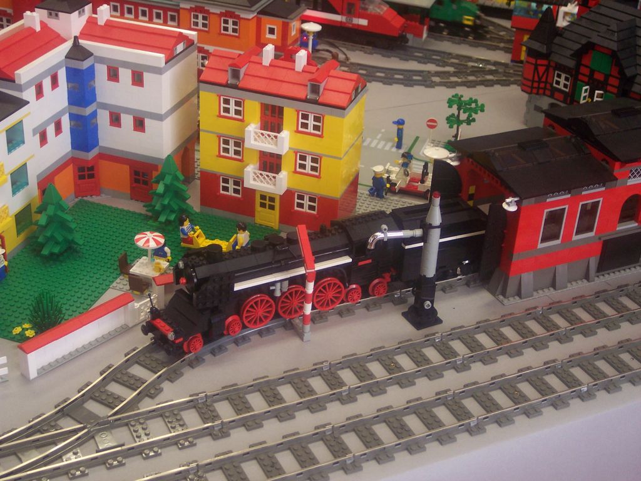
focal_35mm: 51
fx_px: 944
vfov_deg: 28.6
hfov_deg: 37.5
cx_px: 320
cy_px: 240
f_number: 3.4
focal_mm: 10.7
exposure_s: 1/30
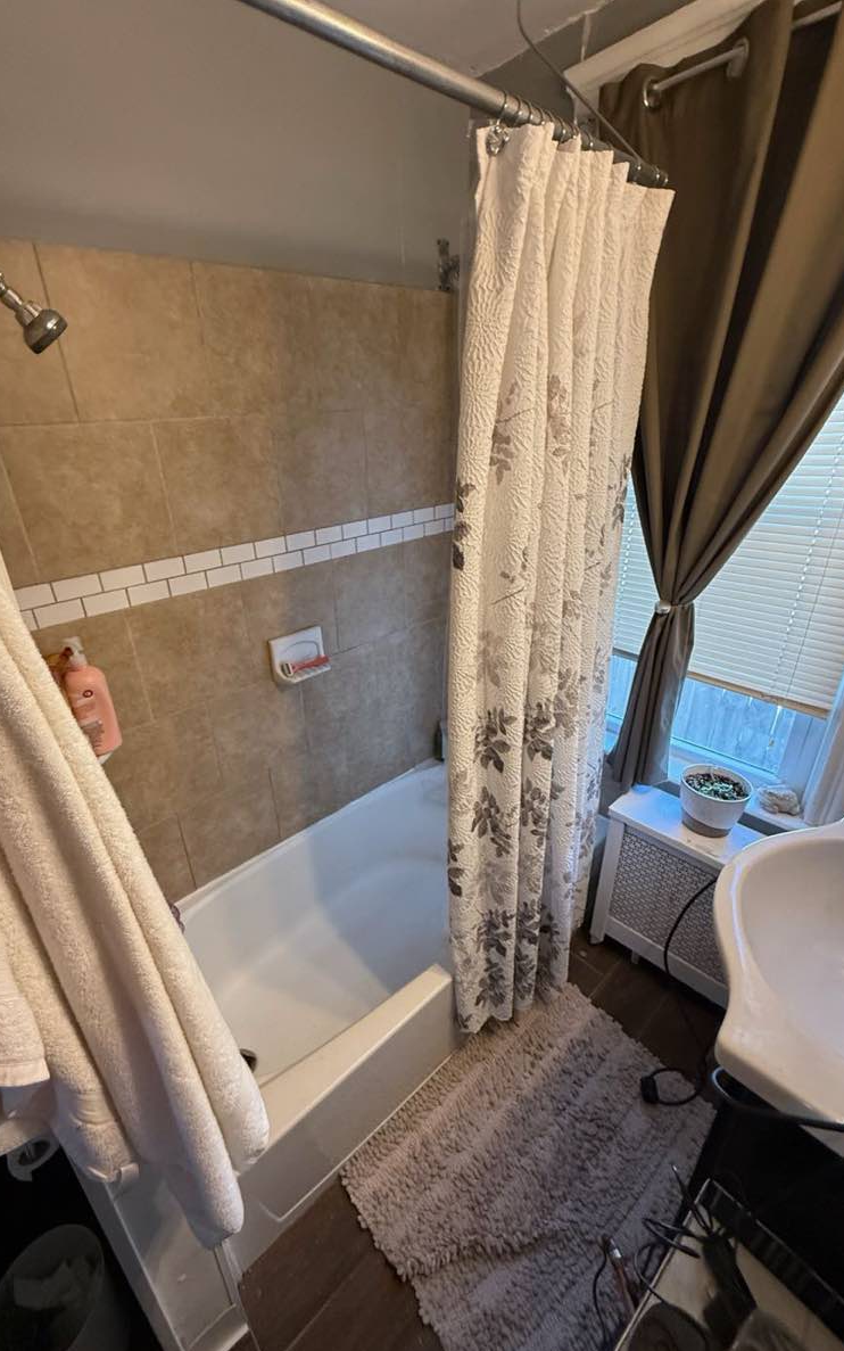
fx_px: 552
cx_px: 371
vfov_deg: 101.5
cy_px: 682
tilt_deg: -24.5
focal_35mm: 15
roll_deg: +3.7
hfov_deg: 74.5
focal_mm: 2.22
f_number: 2.2
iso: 320
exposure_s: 1/82
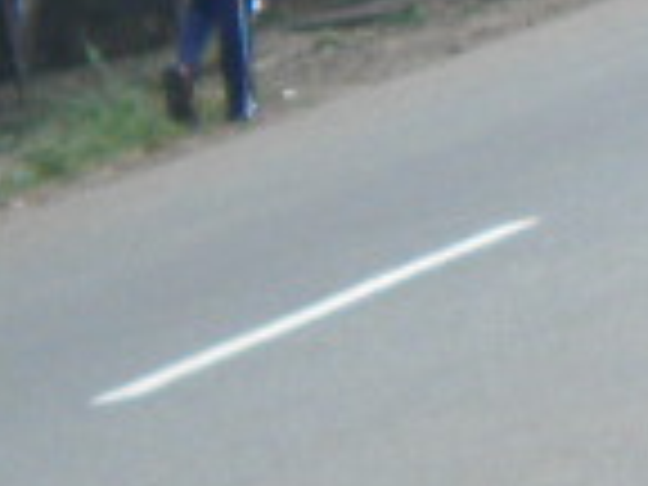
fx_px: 9060
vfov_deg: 3.1
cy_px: 63
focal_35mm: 484
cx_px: 1706
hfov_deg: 4.0
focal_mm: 12.3
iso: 113
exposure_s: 1/166
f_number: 4.6
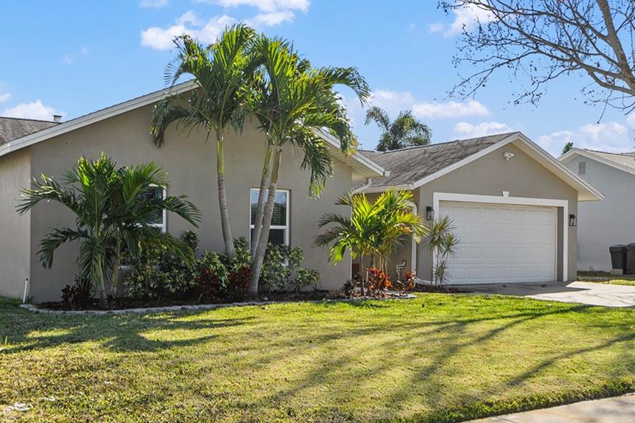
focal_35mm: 39
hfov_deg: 49.4
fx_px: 688
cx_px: 270
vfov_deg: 33.7
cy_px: 304
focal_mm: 14
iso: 100
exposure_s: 1/160
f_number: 9
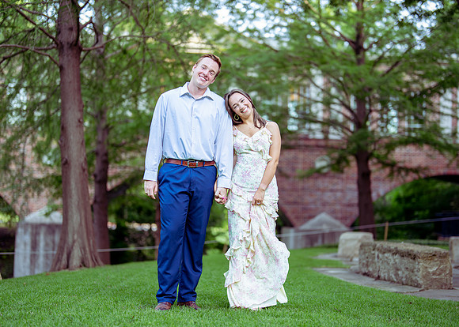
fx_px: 789
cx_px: 238
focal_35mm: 61
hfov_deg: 32.4
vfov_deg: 23.5
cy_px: 170
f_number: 1.2
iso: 500
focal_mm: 50
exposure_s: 1/1000
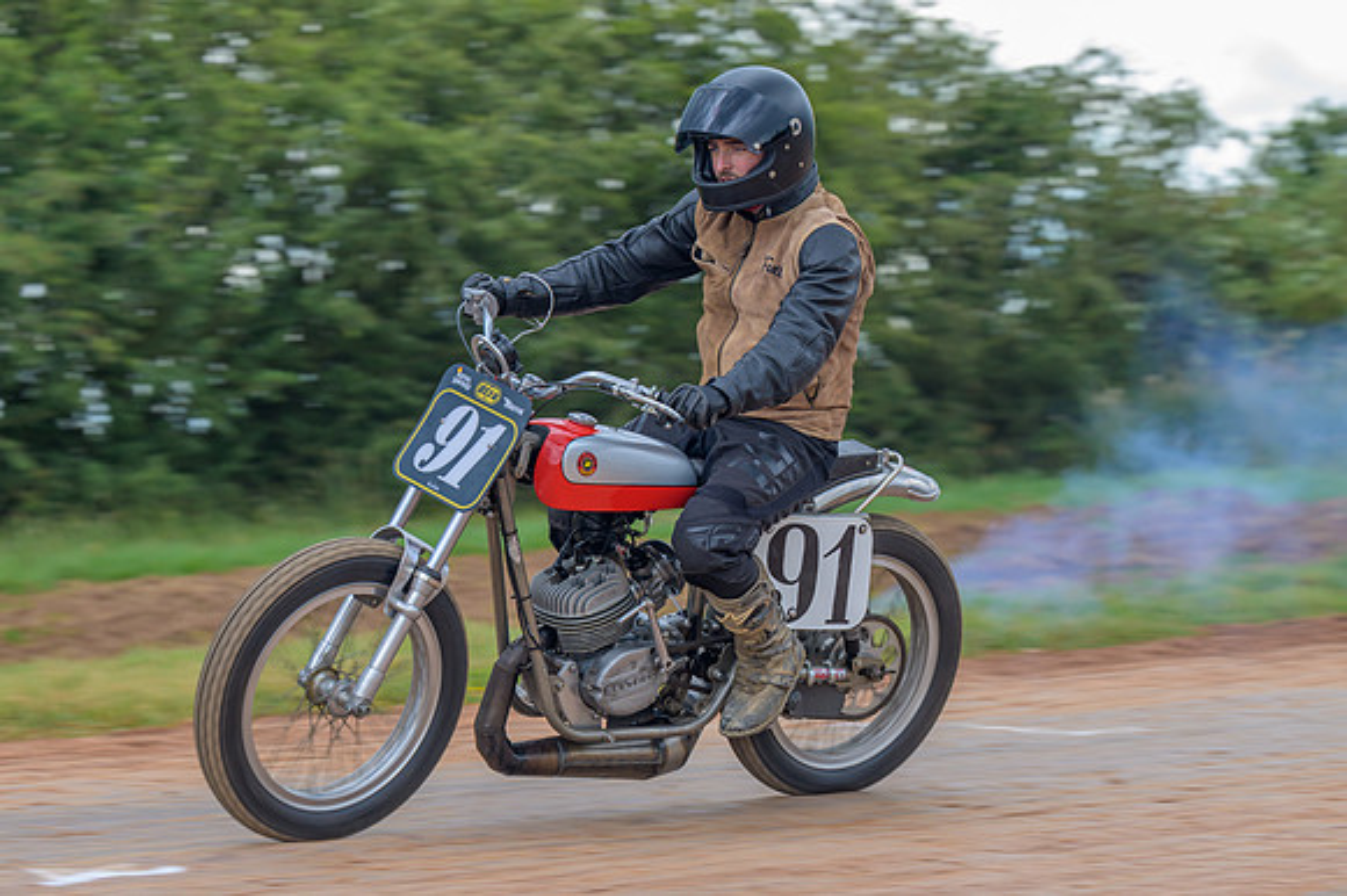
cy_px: 483
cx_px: 579
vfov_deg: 9.5
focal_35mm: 144
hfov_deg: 14.3
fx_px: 5375
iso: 160
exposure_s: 1/250
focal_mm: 84
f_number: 4
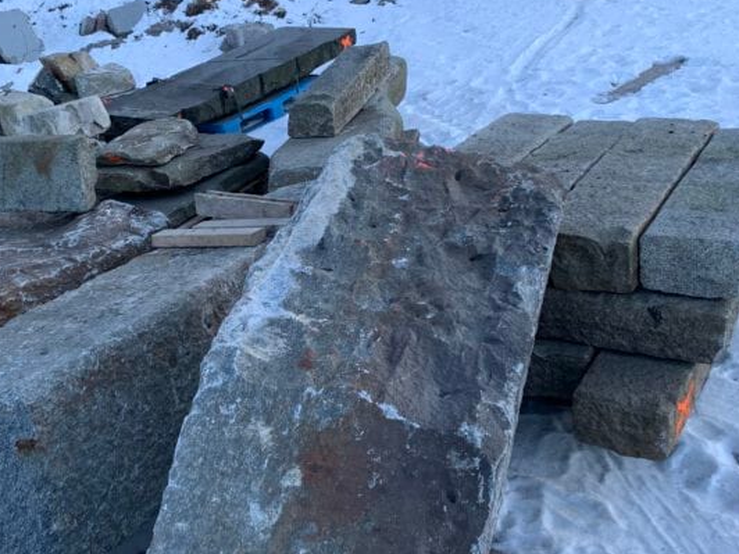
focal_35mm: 50
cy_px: 312
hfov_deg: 37.9
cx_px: 267
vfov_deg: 29.1
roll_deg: +5.7
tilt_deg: -22.5
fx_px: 1067
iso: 25
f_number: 1.8
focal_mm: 4.25
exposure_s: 1/145
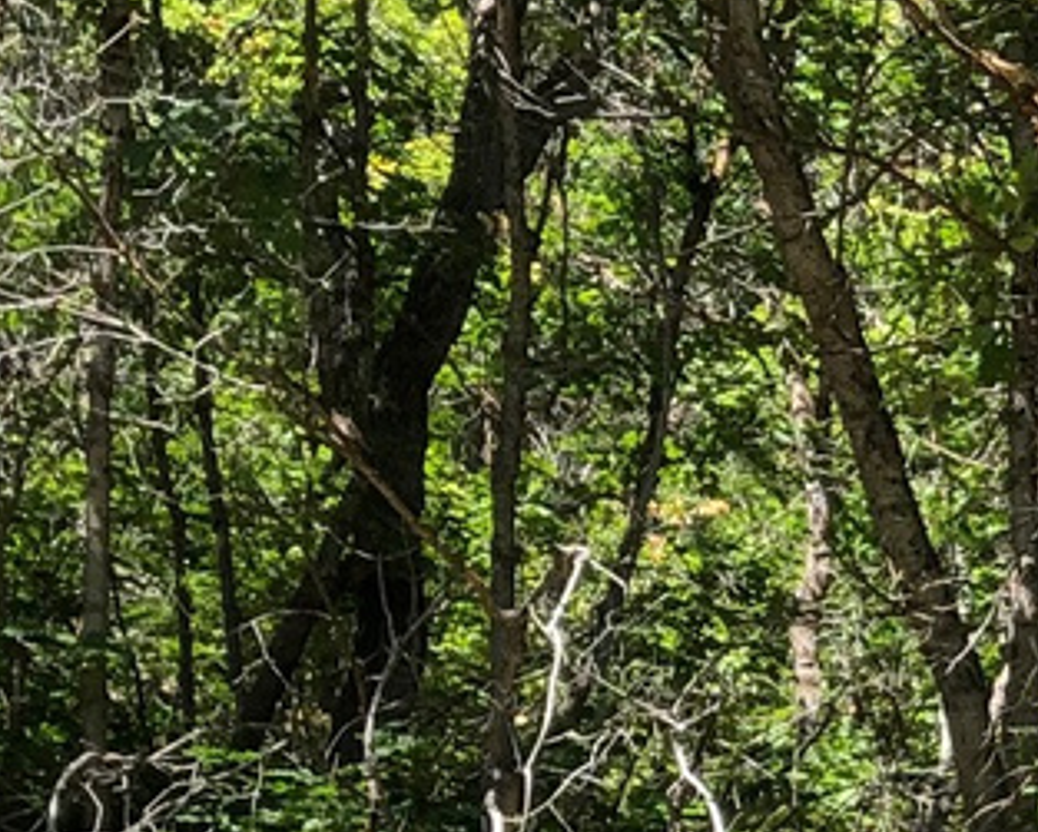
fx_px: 4120
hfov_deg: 13.4
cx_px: 1608
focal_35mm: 134
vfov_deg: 11.2
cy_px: 1094
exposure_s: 1/695
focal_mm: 4
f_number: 1.8
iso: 20
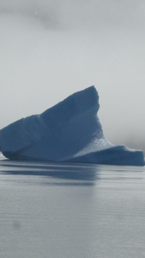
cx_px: 65
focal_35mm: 451
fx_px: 3081
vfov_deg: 4.8
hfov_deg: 2.7
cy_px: 129
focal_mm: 55.4
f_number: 7.1
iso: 80
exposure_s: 1/800
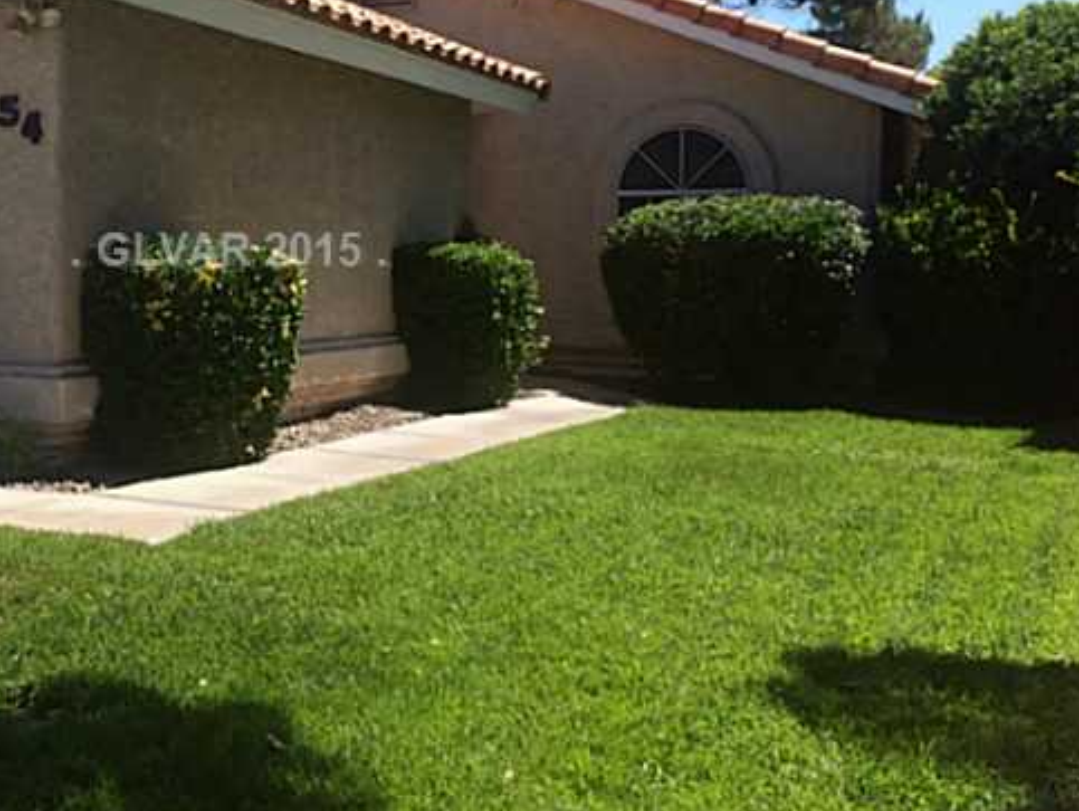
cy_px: 250
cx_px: 232
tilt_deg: -0.5
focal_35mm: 48
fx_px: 1497
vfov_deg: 30.0
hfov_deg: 38.3
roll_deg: -0.1
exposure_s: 1/1786
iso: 40
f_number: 2.2
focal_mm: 4.15
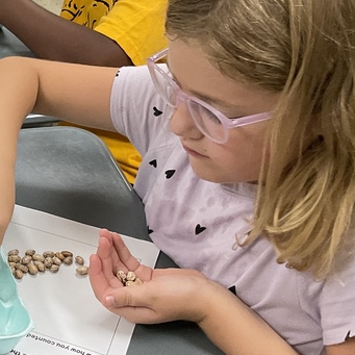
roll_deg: +0.2
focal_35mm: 77
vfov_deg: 22.4
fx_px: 893
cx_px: -67
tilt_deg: -33.8
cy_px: 140
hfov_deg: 21.0
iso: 64
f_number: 1.8
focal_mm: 3
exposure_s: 1/60
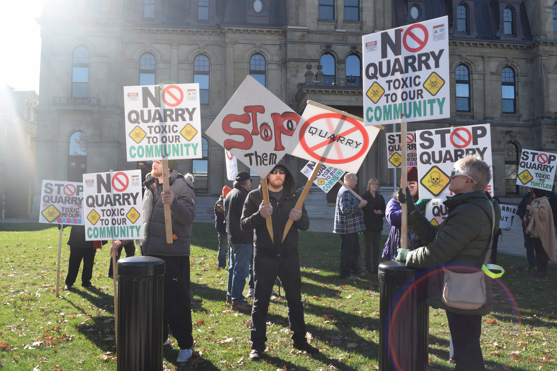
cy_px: 186
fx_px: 511
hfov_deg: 57.2
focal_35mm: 33
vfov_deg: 40.0
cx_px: 278
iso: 220
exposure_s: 1/250
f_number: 8
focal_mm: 22
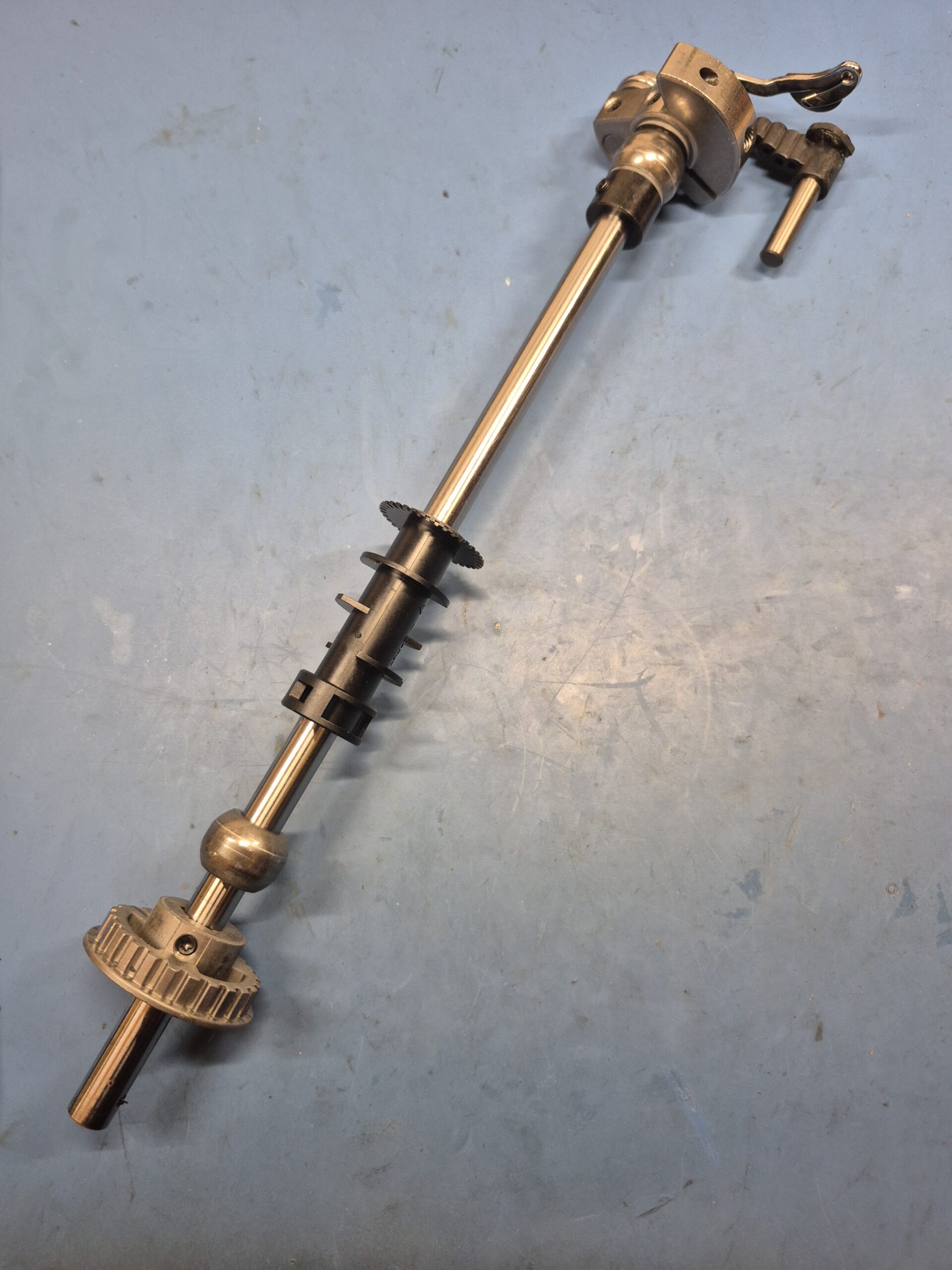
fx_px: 843
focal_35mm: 23
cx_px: 476
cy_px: 635
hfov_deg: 58.9
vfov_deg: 73.9
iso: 400
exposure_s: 1/120
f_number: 1.8
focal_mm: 5.4
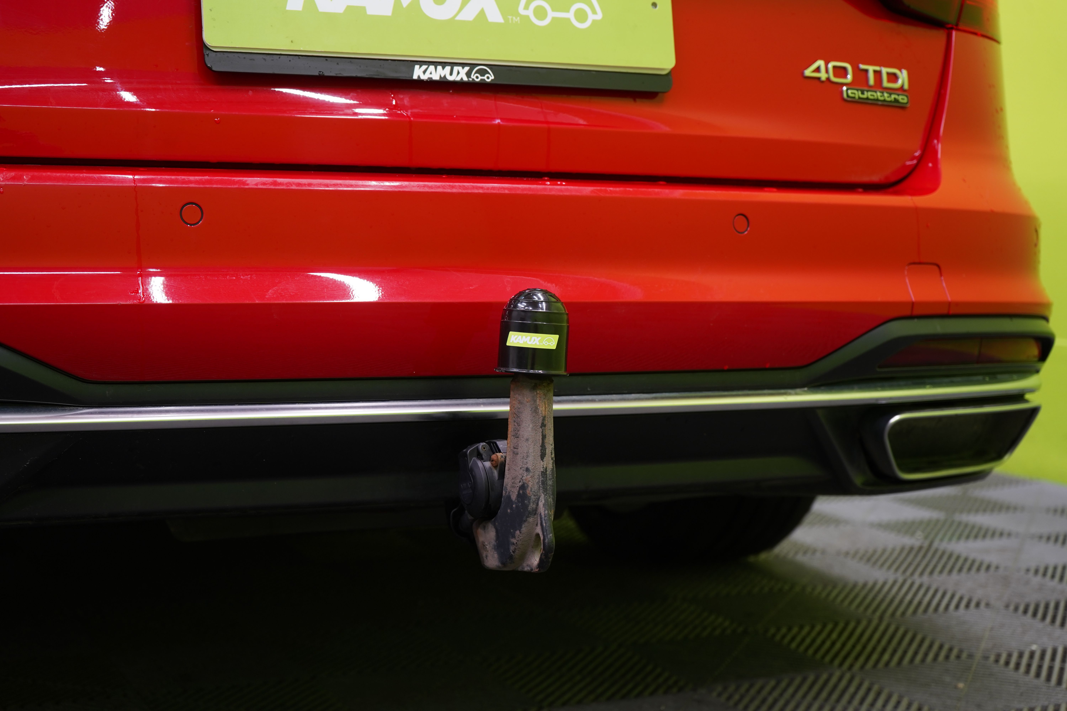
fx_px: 1630
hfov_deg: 36.2
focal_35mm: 55
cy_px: 356
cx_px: 534
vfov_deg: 24.6
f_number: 5
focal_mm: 55
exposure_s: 1/30
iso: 640
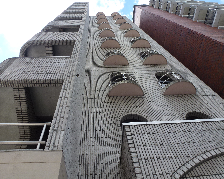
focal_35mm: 26
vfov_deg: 54.9
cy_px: 92
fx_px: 172
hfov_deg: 65.9
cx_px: 103
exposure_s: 1/400
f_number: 4
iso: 100
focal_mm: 4.3
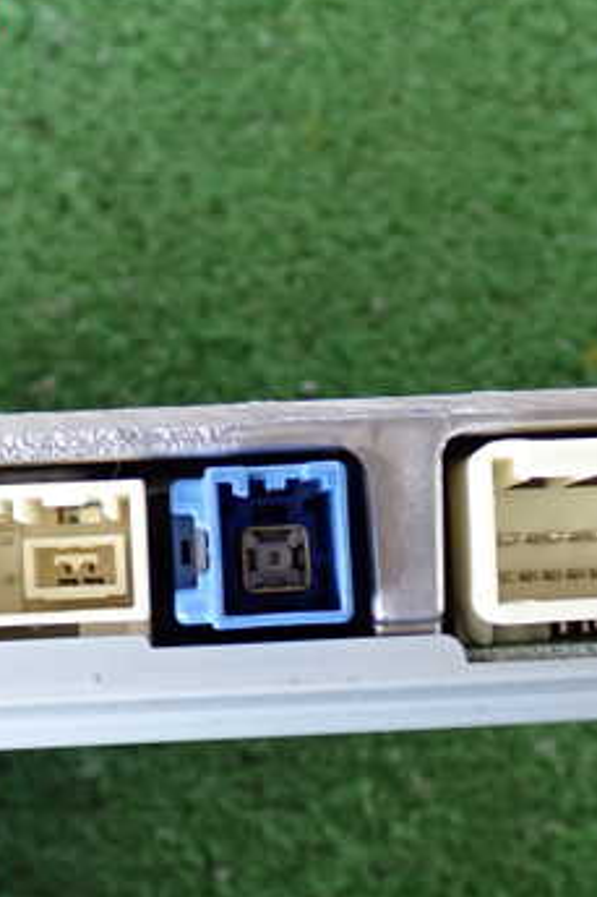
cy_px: 571
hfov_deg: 19.7
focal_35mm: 69
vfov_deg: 29.1
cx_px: 295
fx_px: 1718
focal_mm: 6.83
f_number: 2.7
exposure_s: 1/40
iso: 320
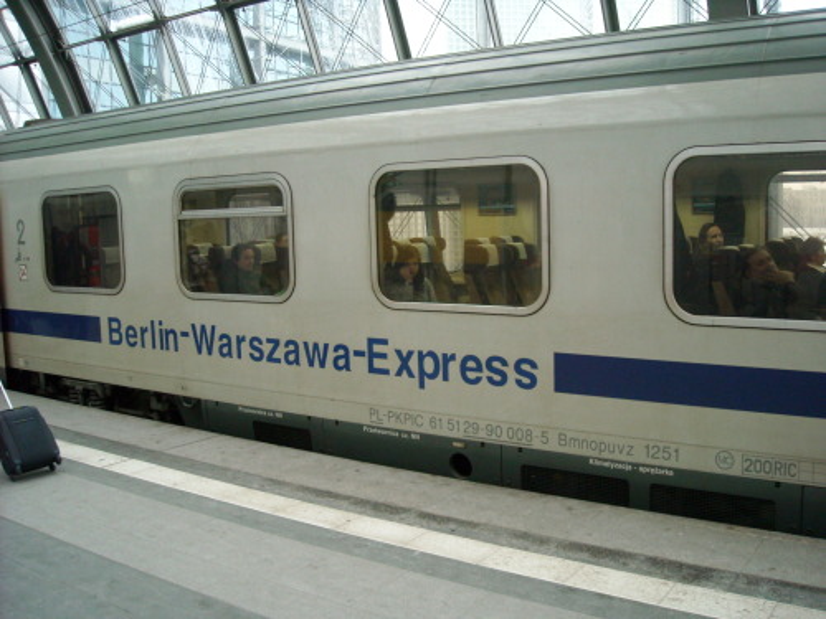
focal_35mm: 35
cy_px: 310
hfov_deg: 52.6
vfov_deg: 40.7
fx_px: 835
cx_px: 413
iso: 351
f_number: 2.8
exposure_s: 1/60
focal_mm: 5.7
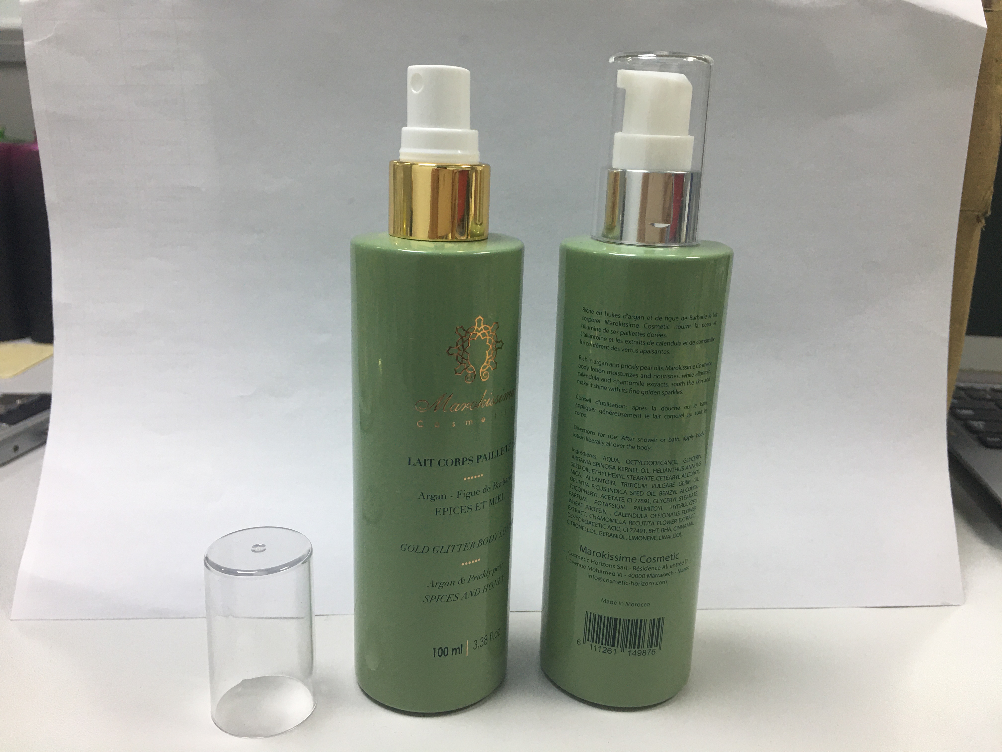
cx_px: 501
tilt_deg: -14.5
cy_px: 376
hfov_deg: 61.7
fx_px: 839
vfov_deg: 48.2
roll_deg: -1.8
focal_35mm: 29
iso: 32
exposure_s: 1/17
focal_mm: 4.15
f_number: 2.2
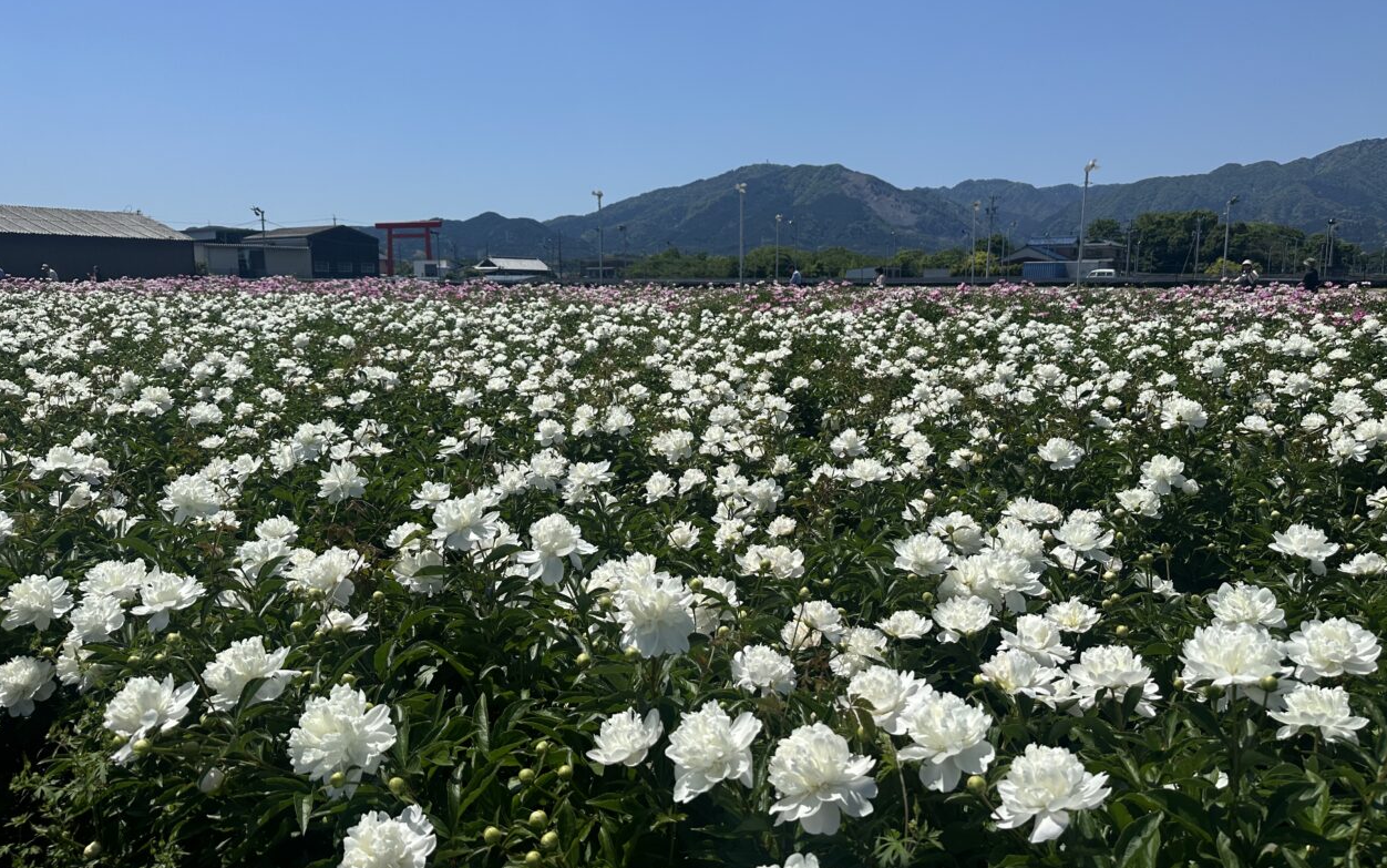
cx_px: 705
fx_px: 983
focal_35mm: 26
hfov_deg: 70.4
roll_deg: +0.1
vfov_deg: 47.6
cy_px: 415
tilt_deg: -8.5
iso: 80
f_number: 1.78
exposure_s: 1/8929
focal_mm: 6.86
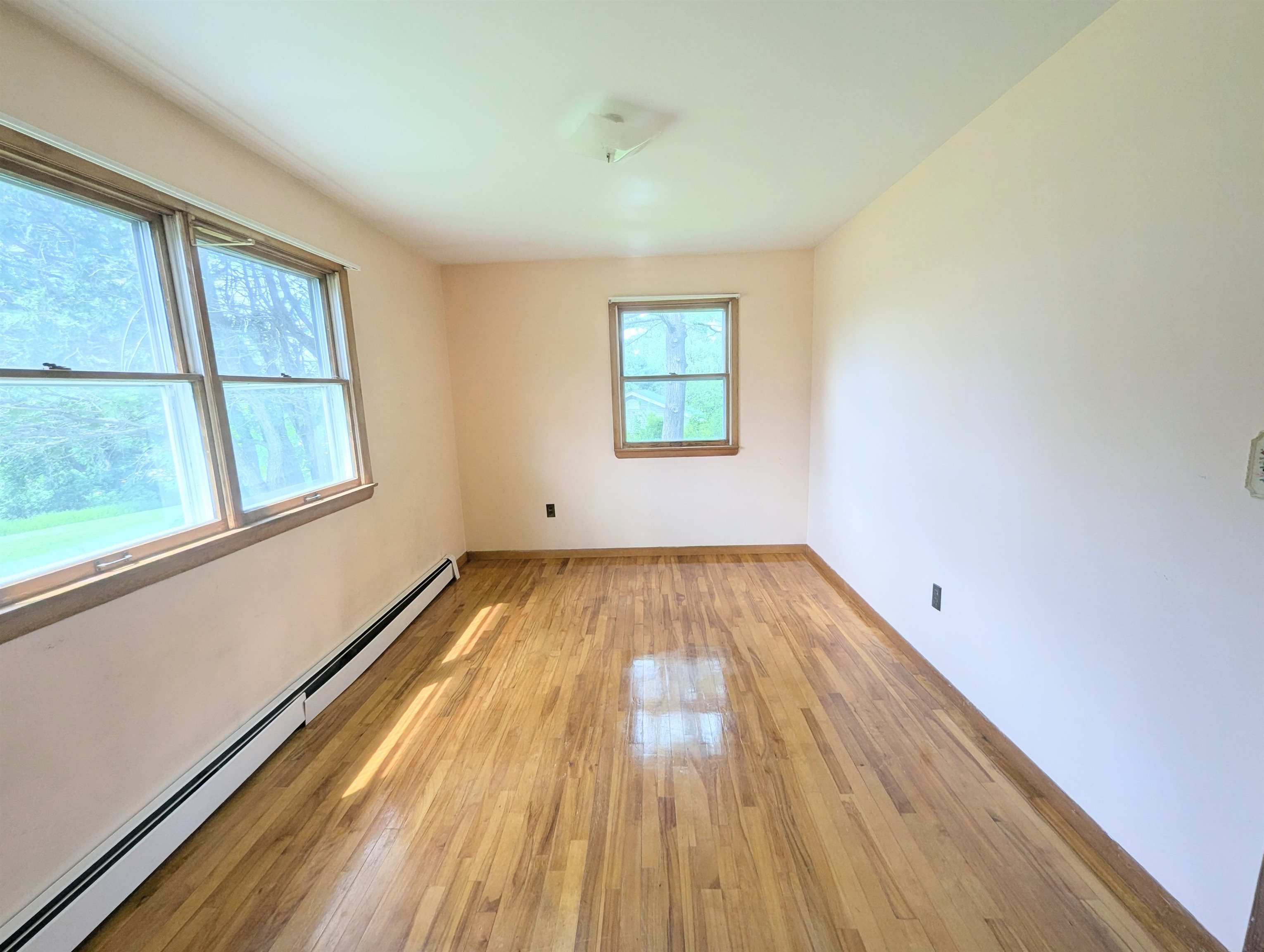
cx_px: 632
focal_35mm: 13
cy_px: 476
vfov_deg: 90.1
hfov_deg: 106.1
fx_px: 475
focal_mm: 1.95
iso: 42
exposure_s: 1/177
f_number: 2.2
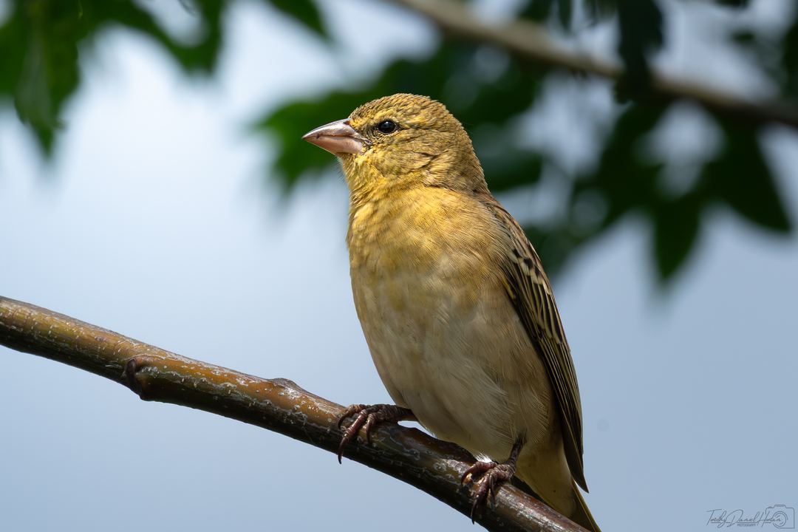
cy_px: 280
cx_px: 421
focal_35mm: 1042
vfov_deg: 1.3
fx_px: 23089
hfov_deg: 2.0
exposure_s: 1/1000
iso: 400
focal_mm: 400
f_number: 10
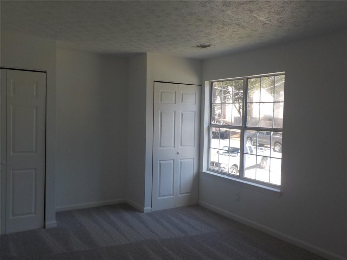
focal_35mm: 30
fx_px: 301
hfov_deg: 60.0
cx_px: 174
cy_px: 130
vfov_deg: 46.8
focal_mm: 4.1
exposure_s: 1/160
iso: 125
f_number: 3.3
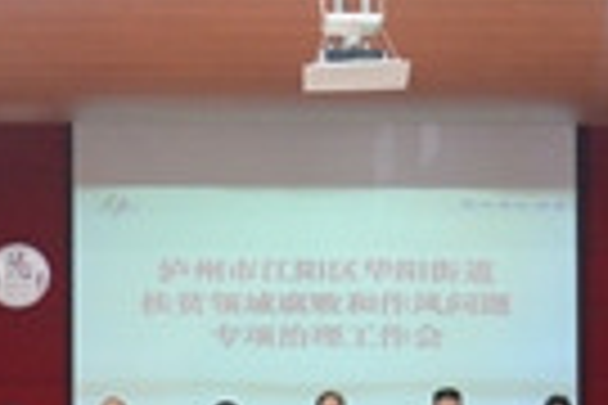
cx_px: 378
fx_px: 2060
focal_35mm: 122
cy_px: 470
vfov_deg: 11.1
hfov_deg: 16.8
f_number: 3.8
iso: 1600
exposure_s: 1/30
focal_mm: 22
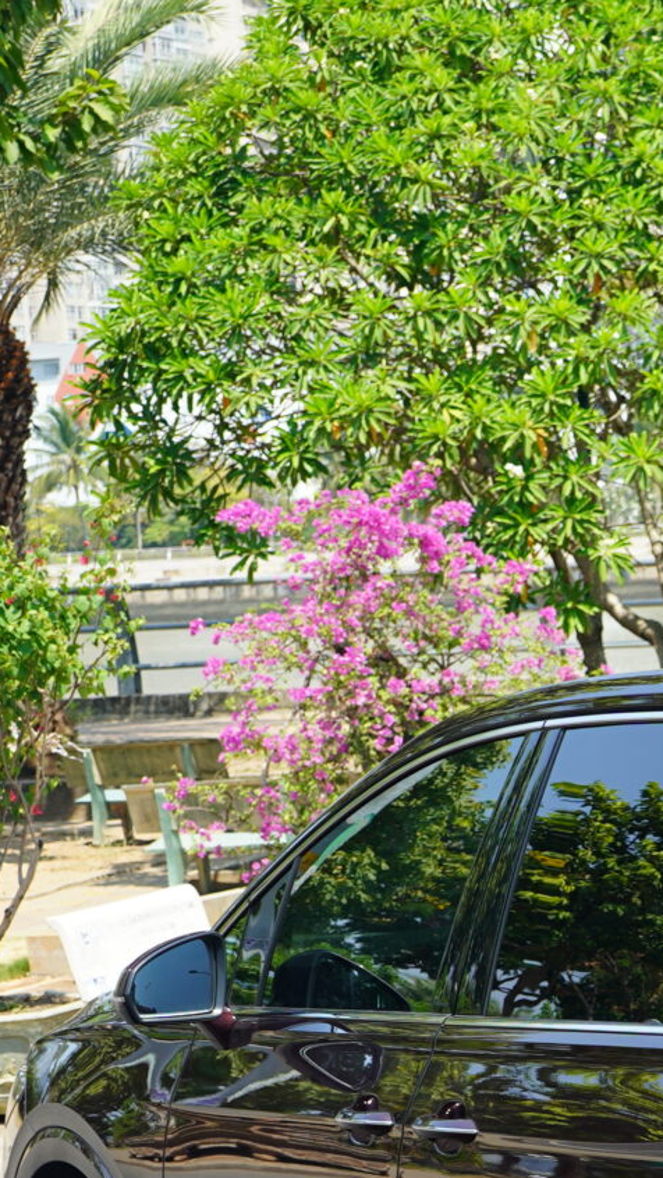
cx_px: 1174
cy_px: 1088
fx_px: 3468
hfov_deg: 10.3
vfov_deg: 18.9
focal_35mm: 111
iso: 100
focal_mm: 35
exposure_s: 1/100
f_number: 5
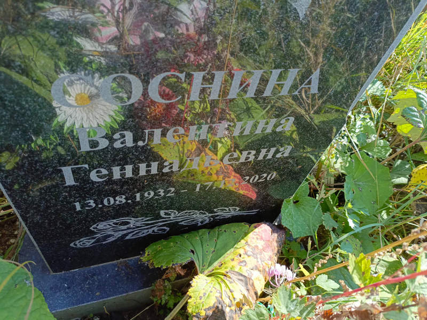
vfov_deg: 54.9
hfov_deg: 69.4
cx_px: 214
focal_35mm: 25
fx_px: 308
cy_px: 160
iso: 105
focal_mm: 4.76
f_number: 1.69
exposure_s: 1/240
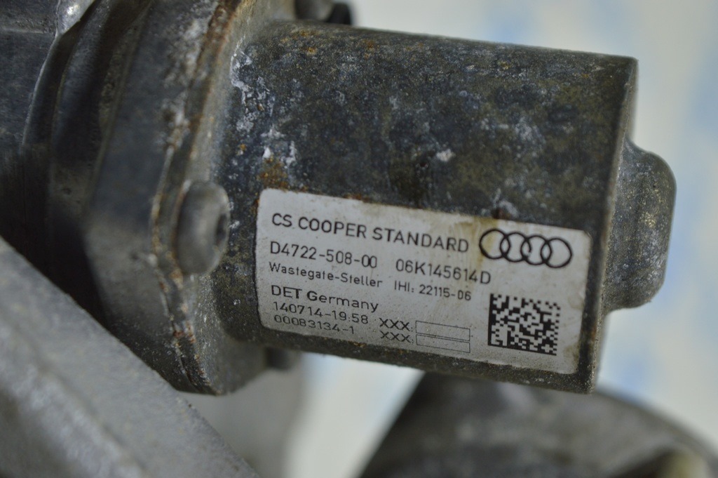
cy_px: 239
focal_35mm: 82
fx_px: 1644
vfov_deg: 16.5
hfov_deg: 24.6
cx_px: 359
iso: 400
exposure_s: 1/40
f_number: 5.6
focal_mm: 55
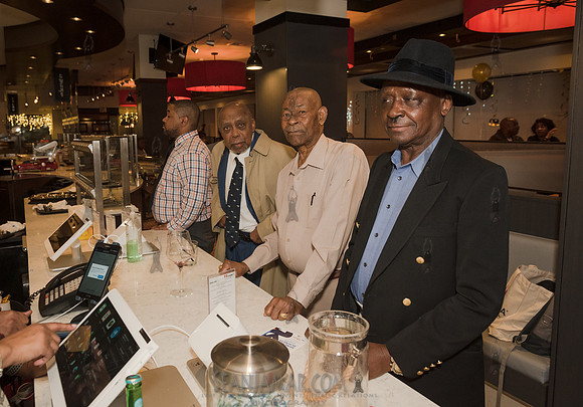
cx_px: 247
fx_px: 448
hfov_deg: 65.7
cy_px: 183
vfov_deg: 48.7
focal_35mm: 27
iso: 1250
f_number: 5
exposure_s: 1/400
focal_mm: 24
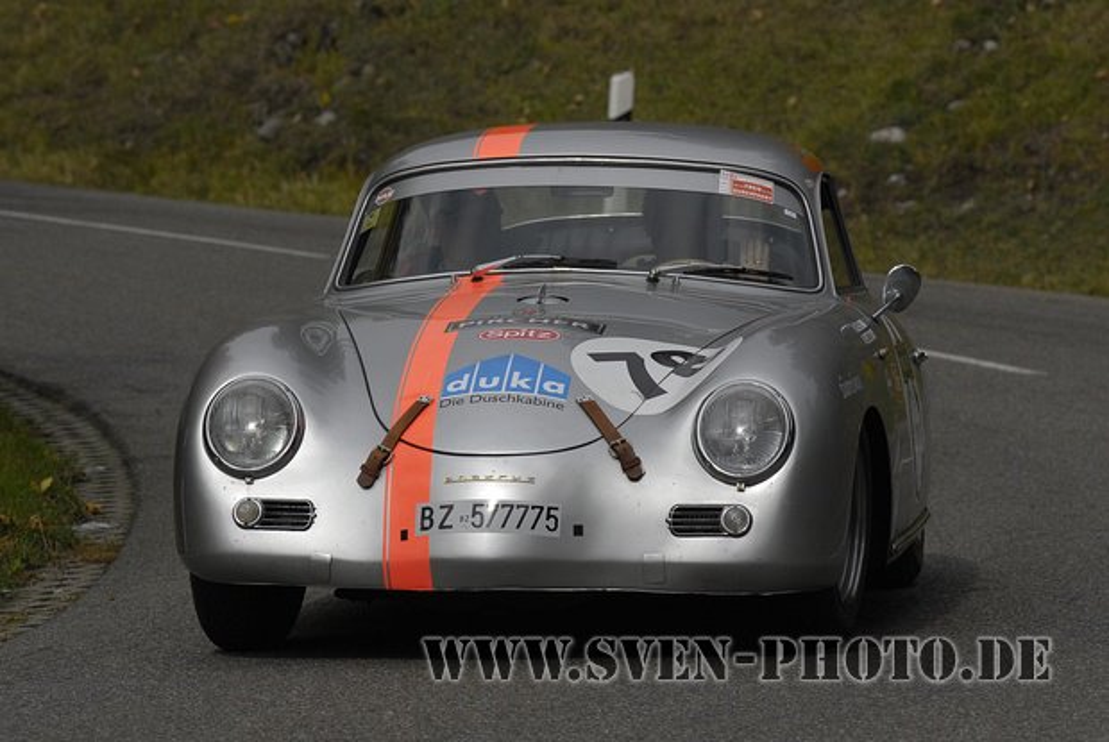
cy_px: 371
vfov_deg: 5.4
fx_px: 7865
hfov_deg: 8.1
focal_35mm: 255
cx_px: 554
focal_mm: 170
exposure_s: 1/2000
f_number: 7.1
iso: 250
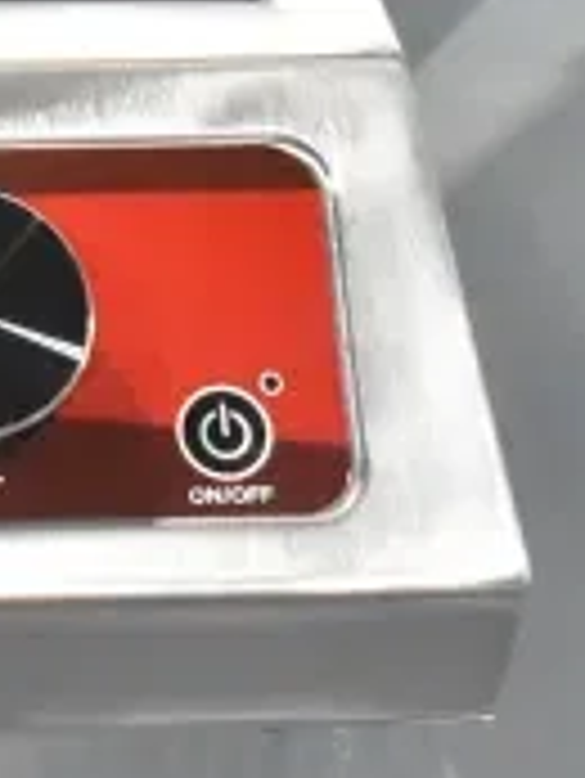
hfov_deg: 9.3
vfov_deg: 13.1
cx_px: -634
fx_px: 3324
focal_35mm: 148
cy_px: -47
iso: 6400
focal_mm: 29
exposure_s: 1/200
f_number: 7.1
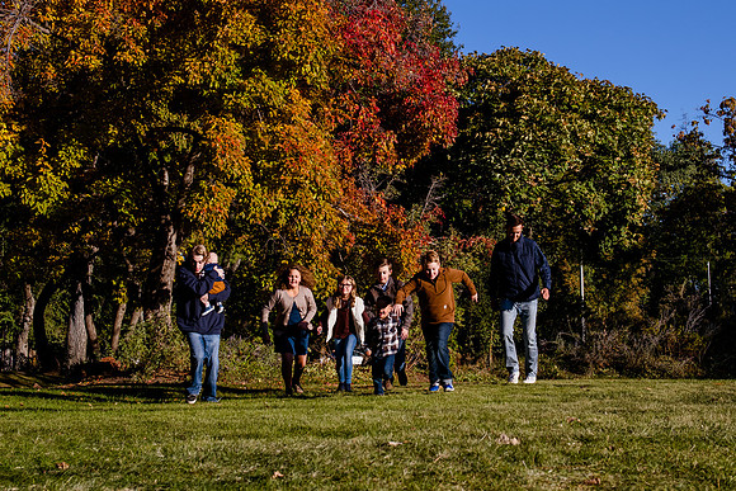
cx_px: 383
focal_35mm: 60
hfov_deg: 33.5
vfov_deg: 22.7
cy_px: 210
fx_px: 1222
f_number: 7.1
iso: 320
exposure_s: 1/500
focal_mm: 38
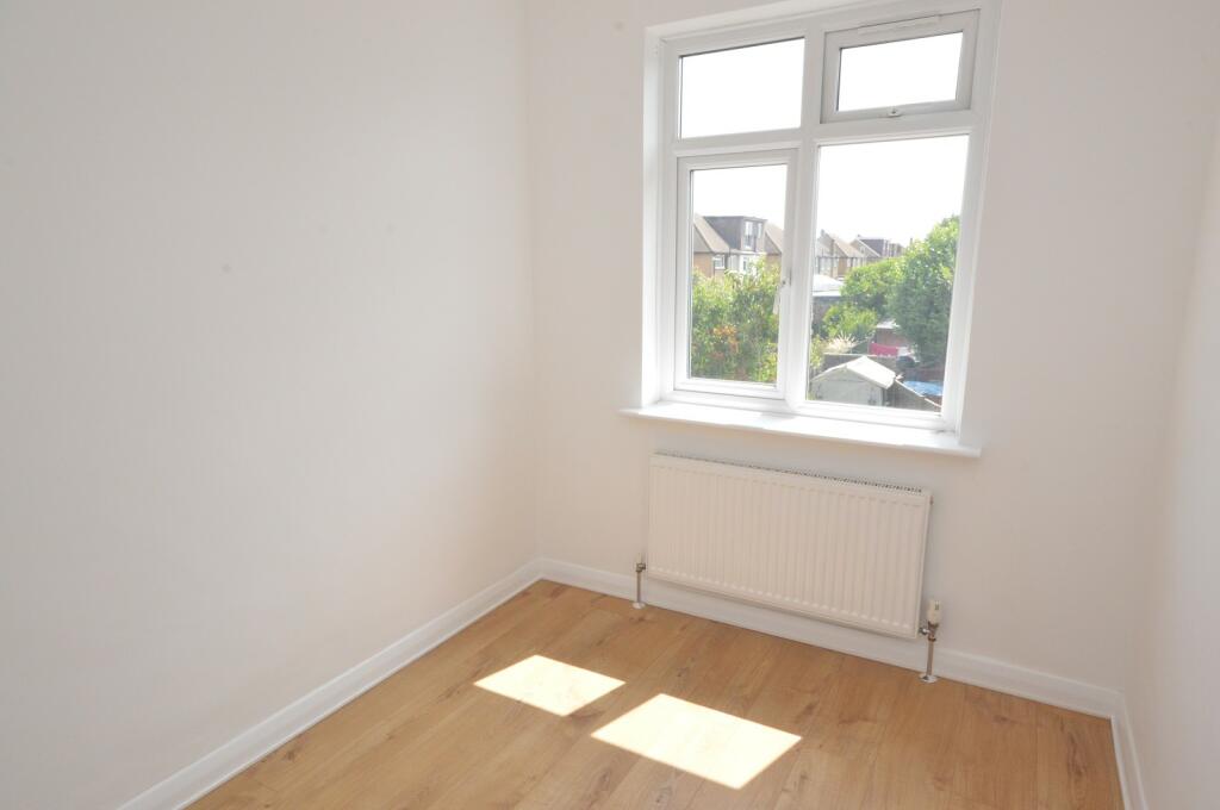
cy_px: 405
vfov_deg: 59.4
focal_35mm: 21
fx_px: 711
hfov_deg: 81.3
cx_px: 610
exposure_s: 1/125
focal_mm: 14
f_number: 20
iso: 1600
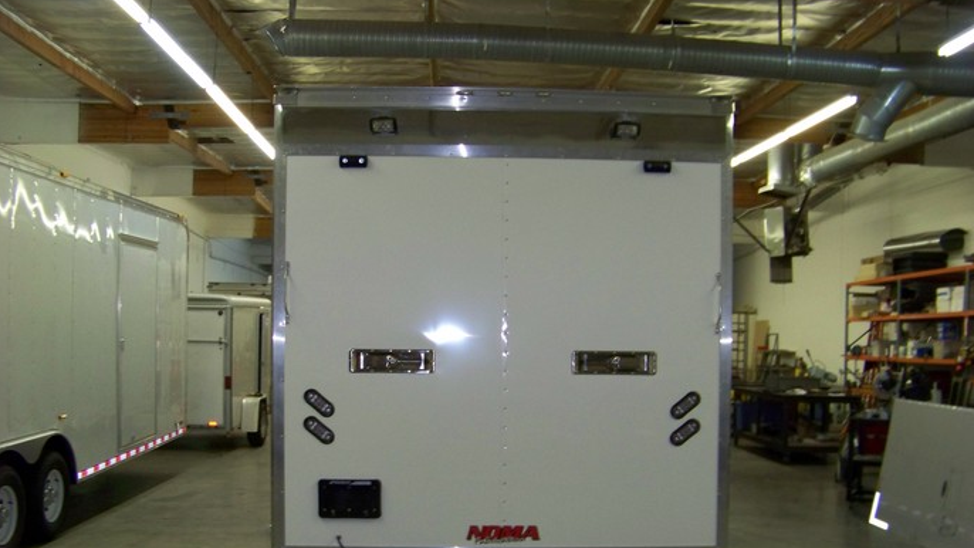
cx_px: 494
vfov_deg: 29.5
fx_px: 1033
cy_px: 368
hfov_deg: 50.5
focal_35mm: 40
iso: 200
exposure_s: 1/30
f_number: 2.8
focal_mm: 5.85
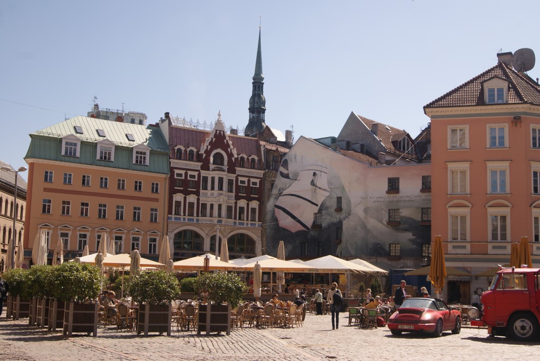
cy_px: 180
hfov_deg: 43.6
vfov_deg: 29.9
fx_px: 676
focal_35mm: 45
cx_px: 270
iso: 100
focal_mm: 30
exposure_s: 1/80
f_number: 9
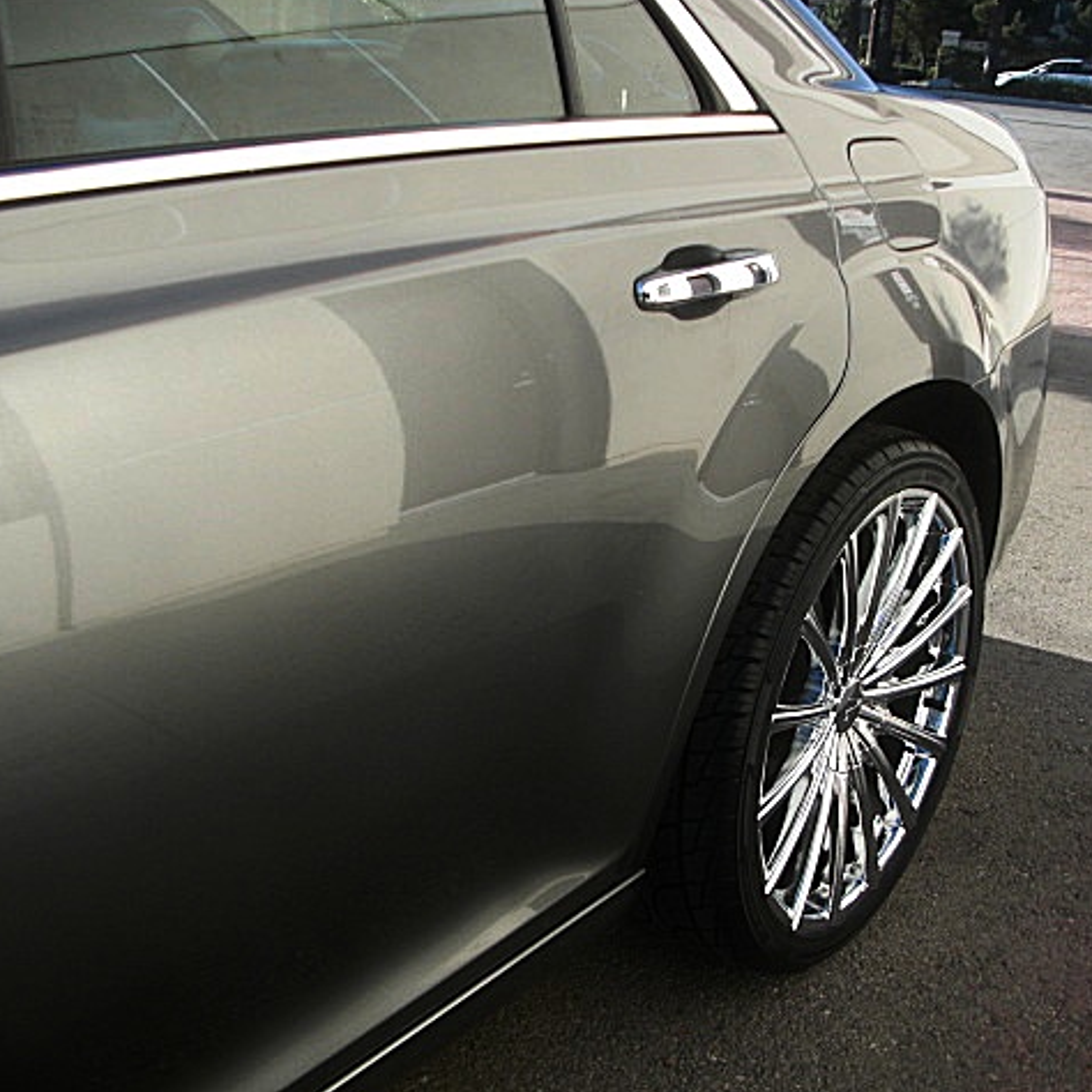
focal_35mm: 43
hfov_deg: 39.2
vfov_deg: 39.2
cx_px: 569
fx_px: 1535
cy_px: 541
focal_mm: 6.3
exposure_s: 1/400
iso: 50
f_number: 2.8
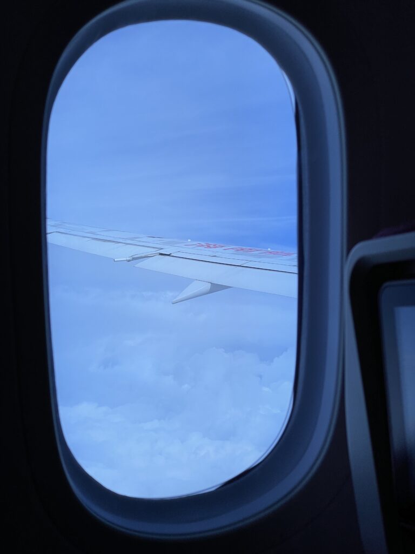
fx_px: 831
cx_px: 208
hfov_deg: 28.0
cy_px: 277
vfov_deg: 36.8
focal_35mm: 52
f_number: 2
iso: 25
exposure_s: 1/400
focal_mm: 6
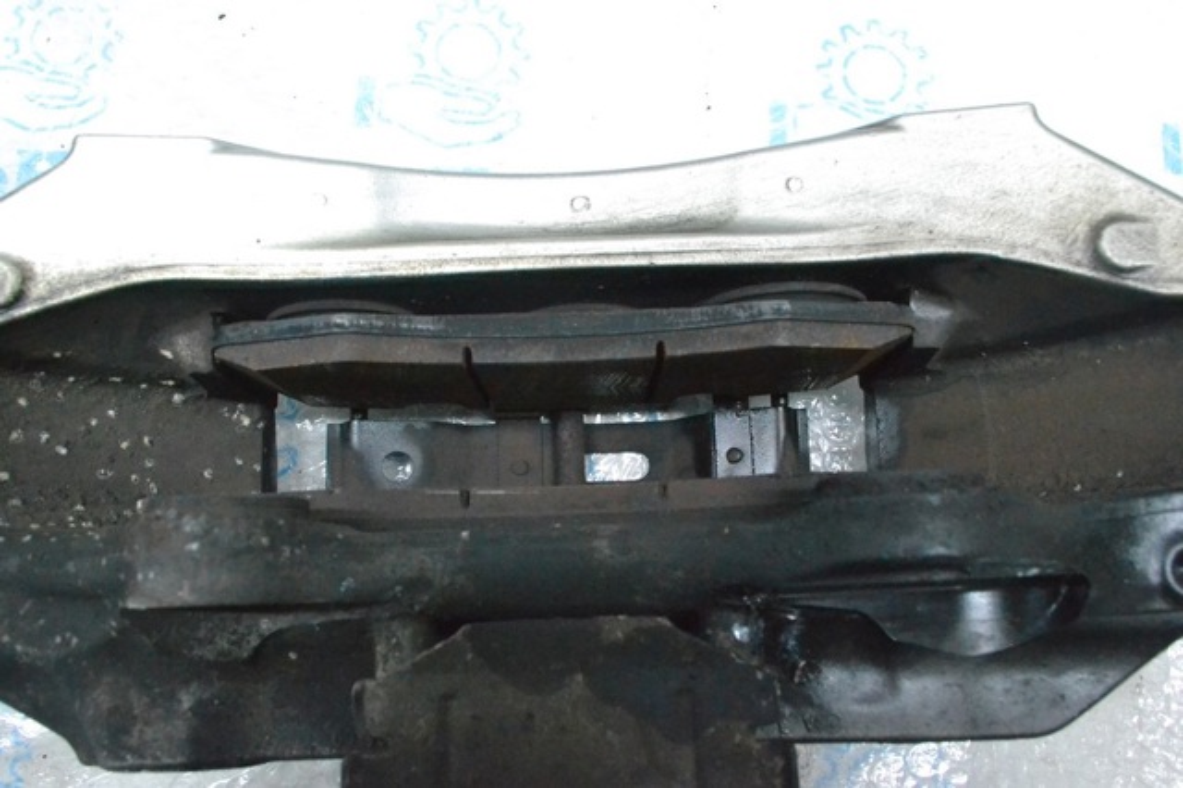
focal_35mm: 33
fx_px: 1084
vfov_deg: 39.9
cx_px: 592
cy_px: 394
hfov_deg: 57.2
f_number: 9
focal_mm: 22
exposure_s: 1/160
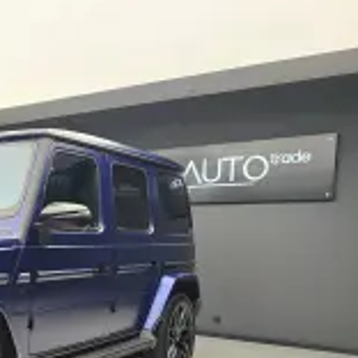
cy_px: 275
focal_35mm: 47
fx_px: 550
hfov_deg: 31.3
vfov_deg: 35.1
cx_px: -53
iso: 64
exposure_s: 1/64
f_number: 1.7
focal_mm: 6.3
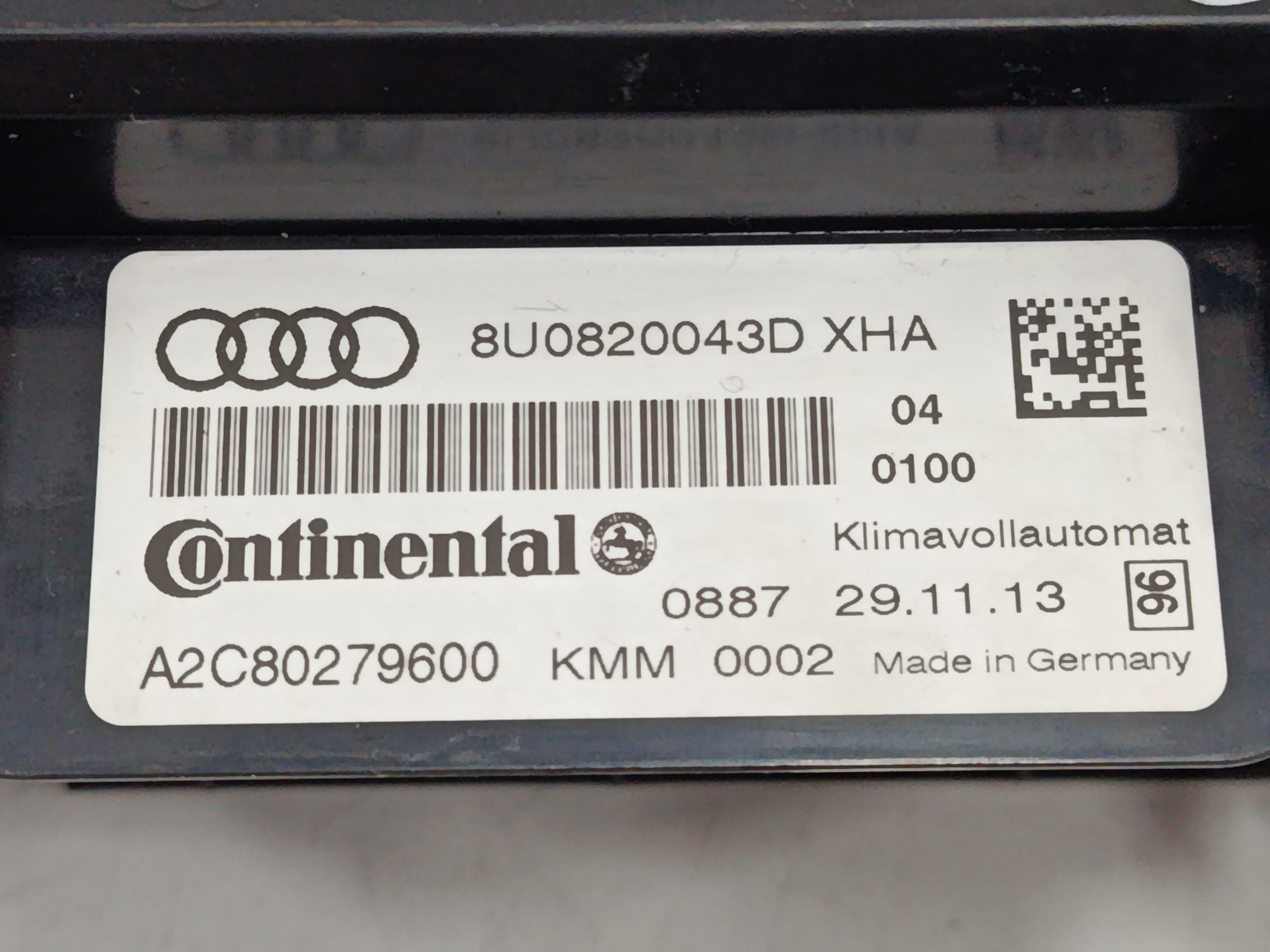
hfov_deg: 27.4
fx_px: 2605
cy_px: 476
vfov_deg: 20.7
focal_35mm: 71
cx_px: 635
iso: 659
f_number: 1.7
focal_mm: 5.24
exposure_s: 1/50
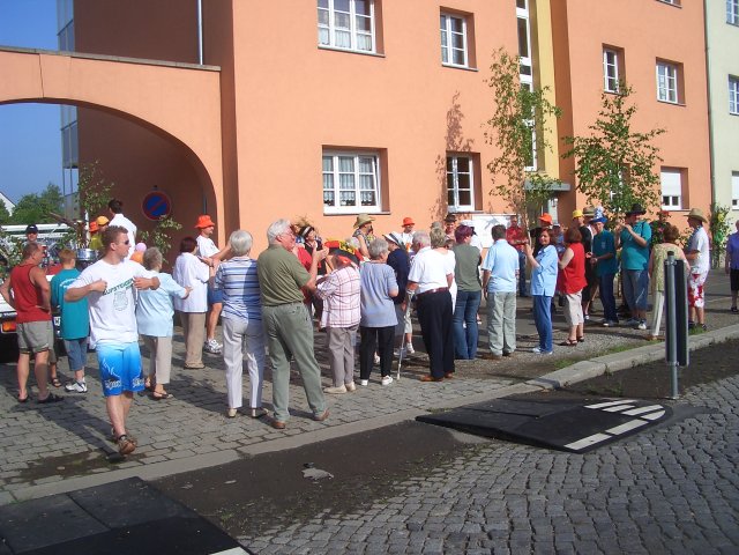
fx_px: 747
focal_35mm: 35
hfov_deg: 52.6
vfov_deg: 40.7
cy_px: 278
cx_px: 370
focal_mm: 5.8
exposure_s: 1/640
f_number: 4.3
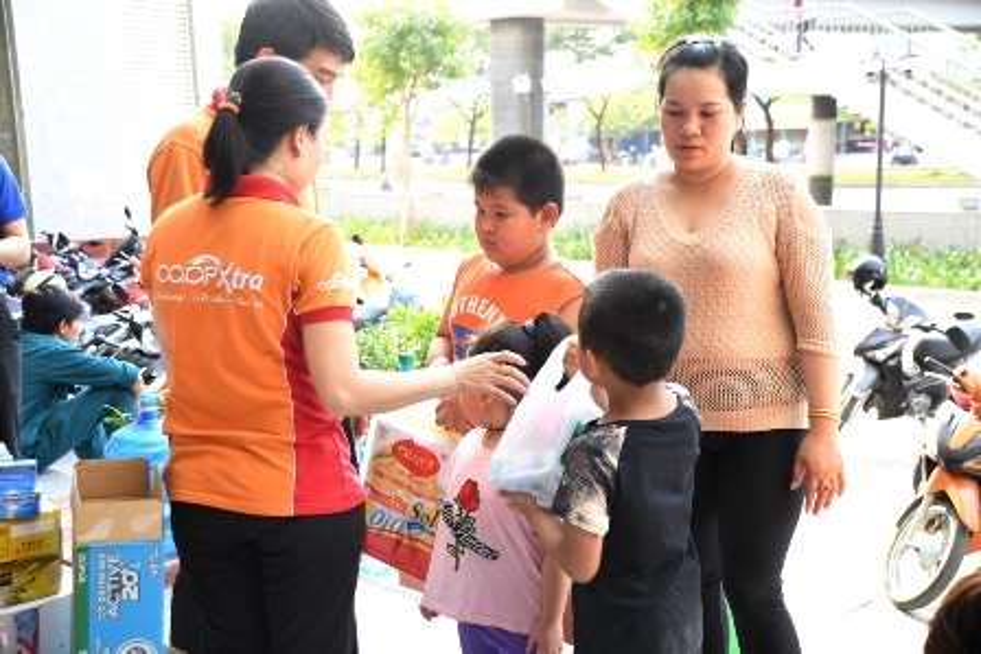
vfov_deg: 28.1
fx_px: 1308
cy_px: 327
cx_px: 490
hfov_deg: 41.1
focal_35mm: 48
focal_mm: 32
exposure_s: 1/50
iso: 140
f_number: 4.2
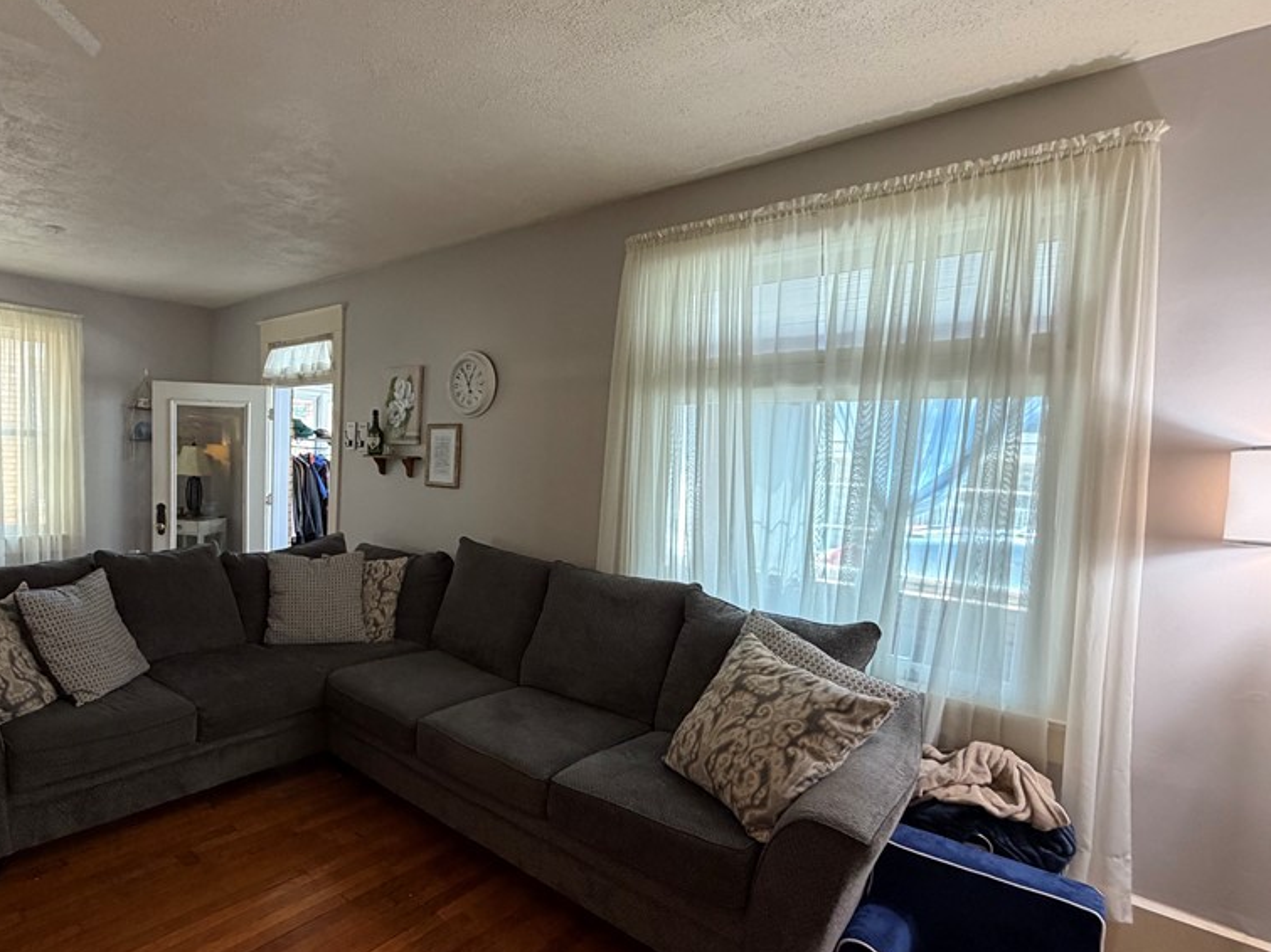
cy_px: 503
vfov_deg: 68.6
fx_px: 698
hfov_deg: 82.5
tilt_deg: -4.1
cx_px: 449
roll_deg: -1.3
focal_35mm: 19
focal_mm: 2.22
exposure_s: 1/60
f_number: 2.2
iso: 320
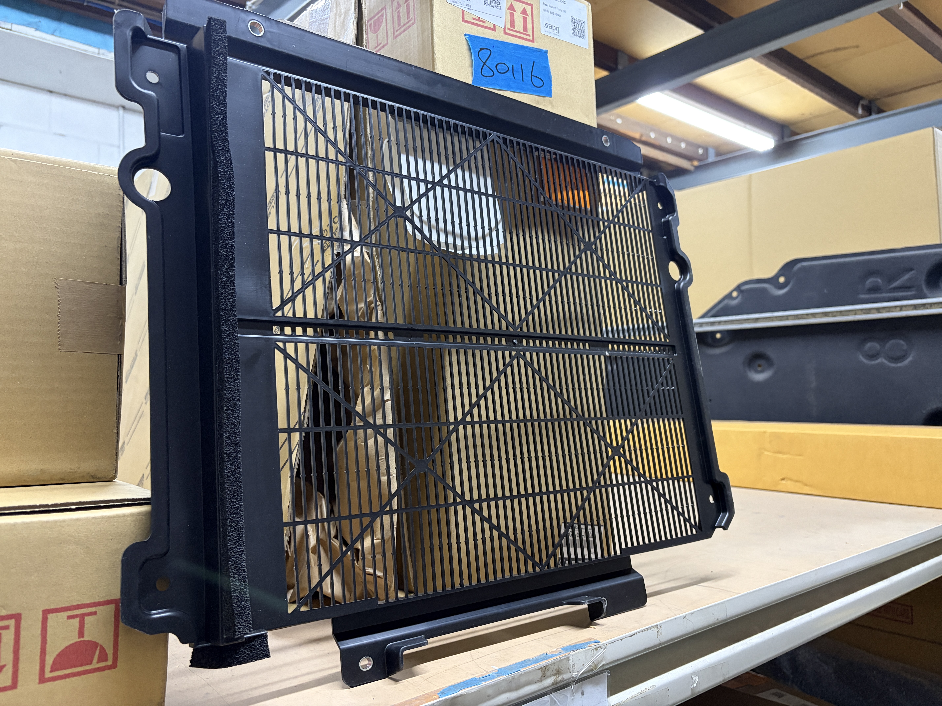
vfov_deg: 53.1
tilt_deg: +3.6
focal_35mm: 26
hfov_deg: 67.3
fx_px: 708
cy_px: 353
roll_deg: +0.8
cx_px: 471
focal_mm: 5.96
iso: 320
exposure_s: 1/50
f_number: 1.6
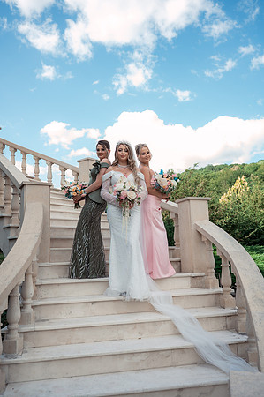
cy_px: 198
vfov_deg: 63.7
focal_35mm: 29
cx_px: 132
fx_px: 320
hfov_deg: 44.9
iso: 160
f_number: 3.2
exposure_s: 1/500
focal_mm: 29
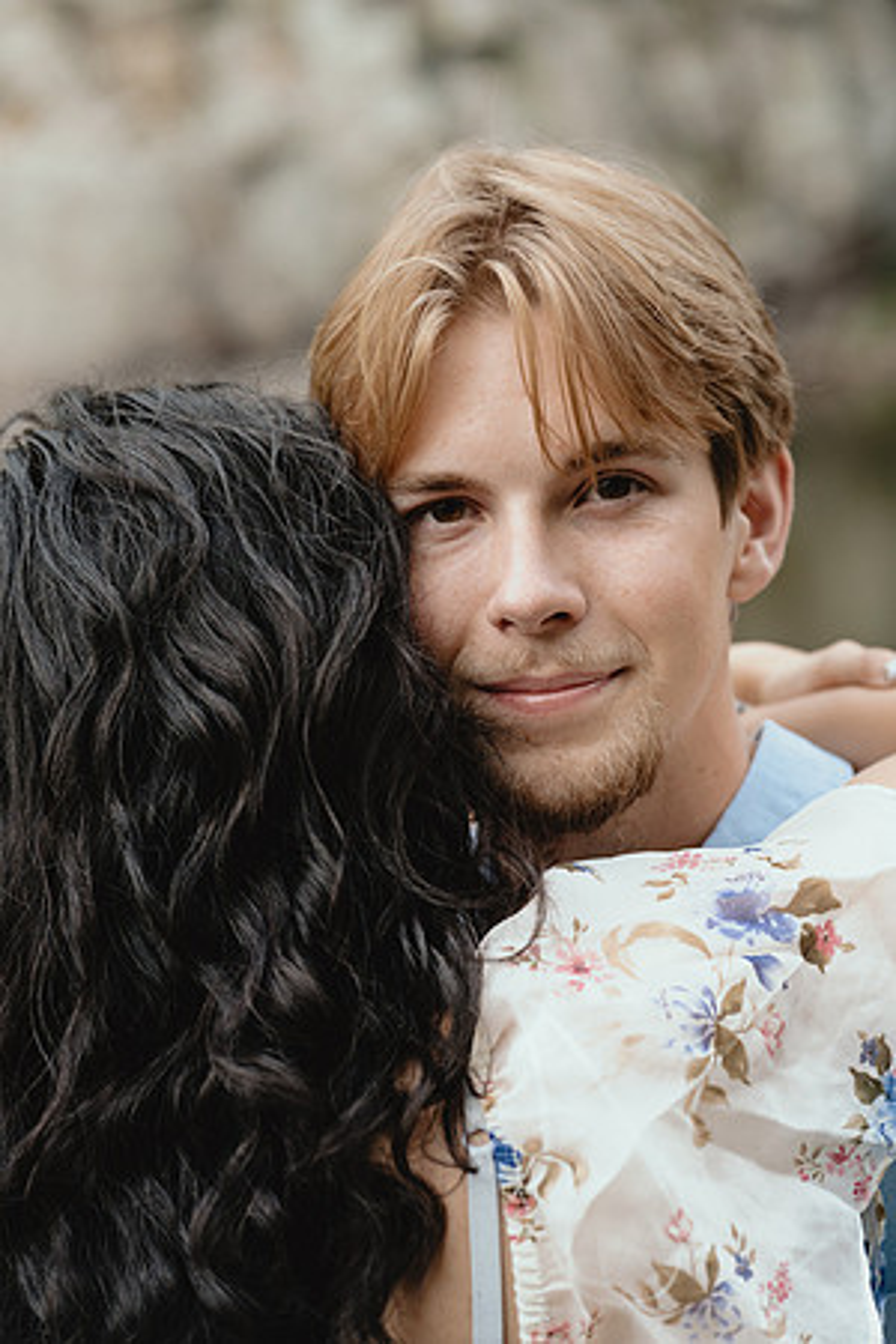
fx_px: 3173
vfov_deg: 23.9
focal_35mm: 85
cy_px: 672
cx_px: 448
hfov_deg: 16.1
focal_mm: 85
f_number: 4.5
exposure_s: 1/250
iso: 800
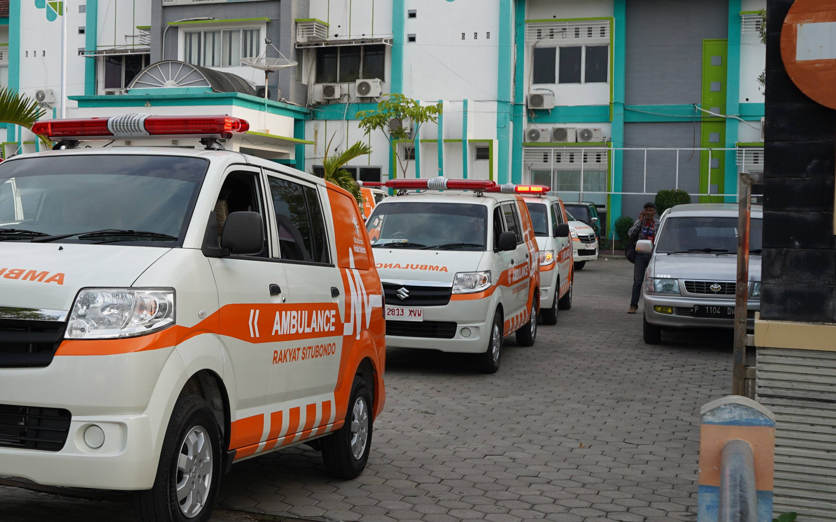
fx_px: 1230
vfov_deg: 24.0
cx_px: 166
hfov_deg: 36.3
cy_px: 230
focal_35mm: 54
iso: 100
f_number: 5.6
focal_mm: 29
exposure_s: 1/160
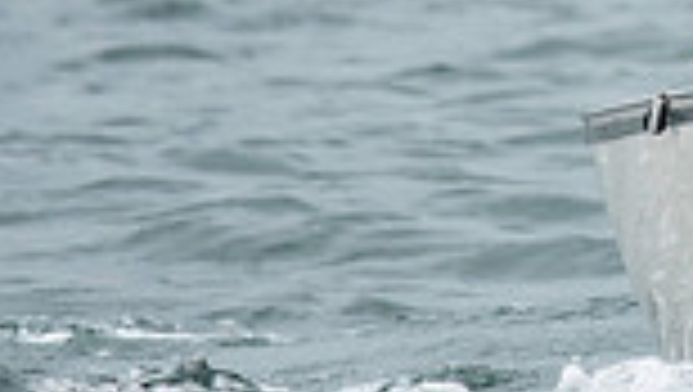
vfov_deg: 0.7
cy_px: -358
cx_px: 904
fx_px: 32614
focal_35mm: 1773
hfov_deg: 1.2
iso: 250
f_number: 4
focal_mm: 300
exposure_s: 1/2500
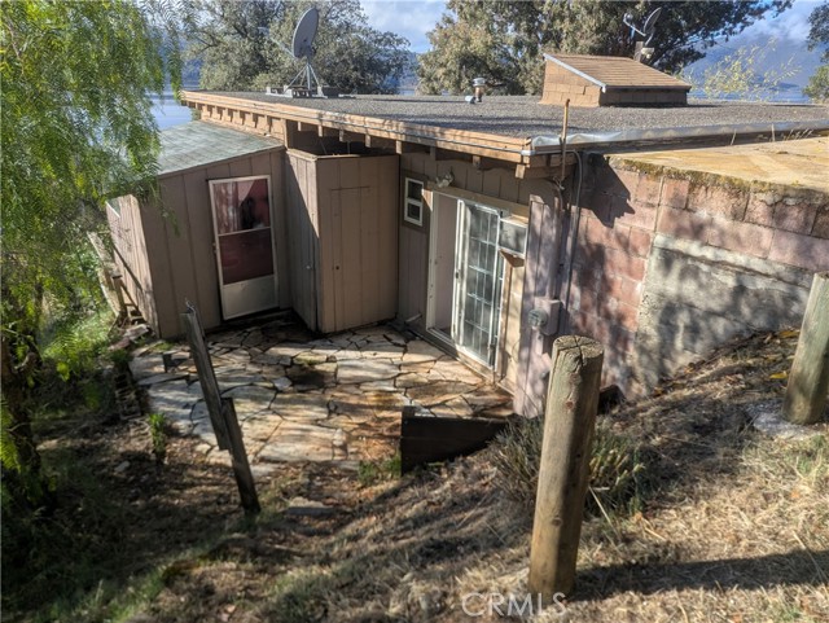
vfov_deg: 56.9
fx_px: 575
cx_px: 414
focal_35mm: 24
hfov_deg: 71.6
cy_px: 312
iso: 44
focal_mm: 6.81
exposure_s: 1/1348
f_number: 1.85
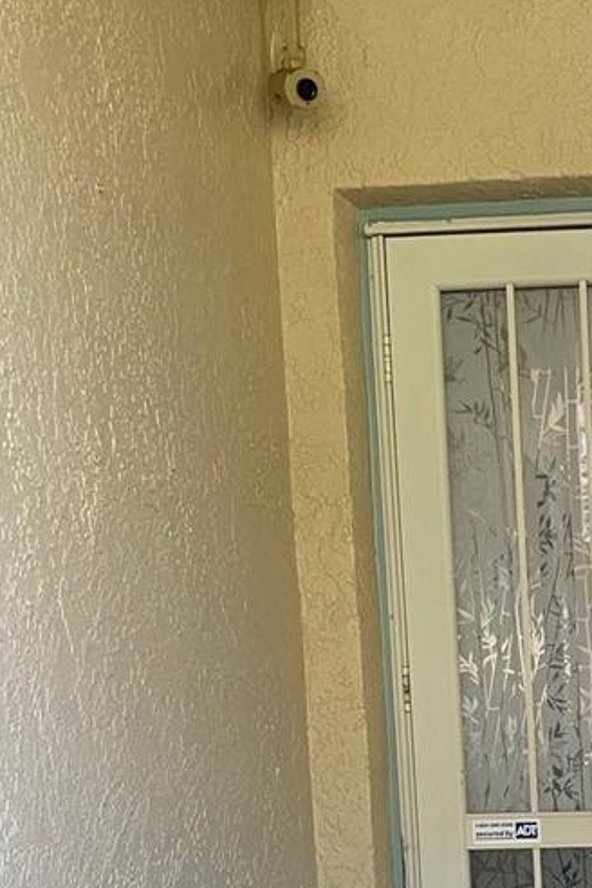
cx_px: 691
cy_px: 901
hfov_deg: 19.5
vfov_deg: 28.5
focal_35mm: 66
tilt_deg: -4.3
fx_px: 1628
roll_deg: +1.5
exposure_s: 1/68
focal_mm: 4.25
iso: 125
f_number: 1.8
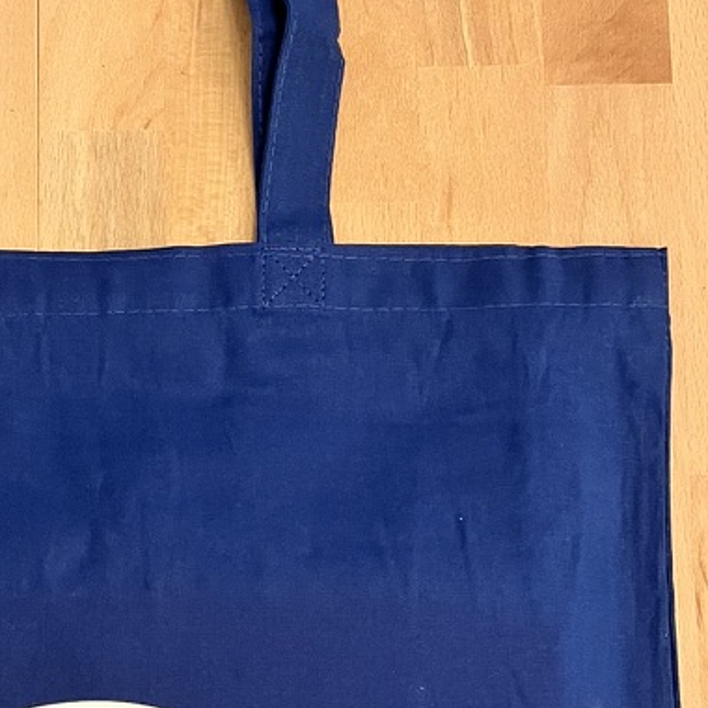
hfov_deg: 27.0
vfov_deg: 26.0
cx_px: 101
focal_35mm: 62
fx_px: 1435
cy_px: 738
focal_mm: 5.1
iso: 500
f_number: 1.6
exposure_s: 1/50
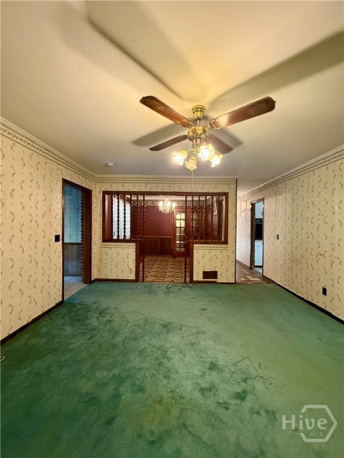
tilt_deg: +0.5
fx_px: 186
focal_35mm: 14
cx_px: 172
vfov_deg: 102.1
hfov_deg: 85.7
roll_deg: -0.9
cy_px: 229
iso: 500
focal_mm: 2.22
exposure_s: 1/60
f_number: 2.2
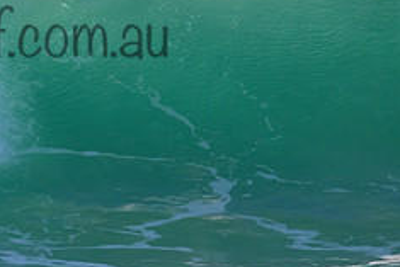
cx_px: -12
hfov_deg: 1.0
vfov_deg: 0.7
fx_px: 21957
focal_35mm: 1975
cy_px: 18
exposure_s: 1/1250
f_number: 11
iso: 1600
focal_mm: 800
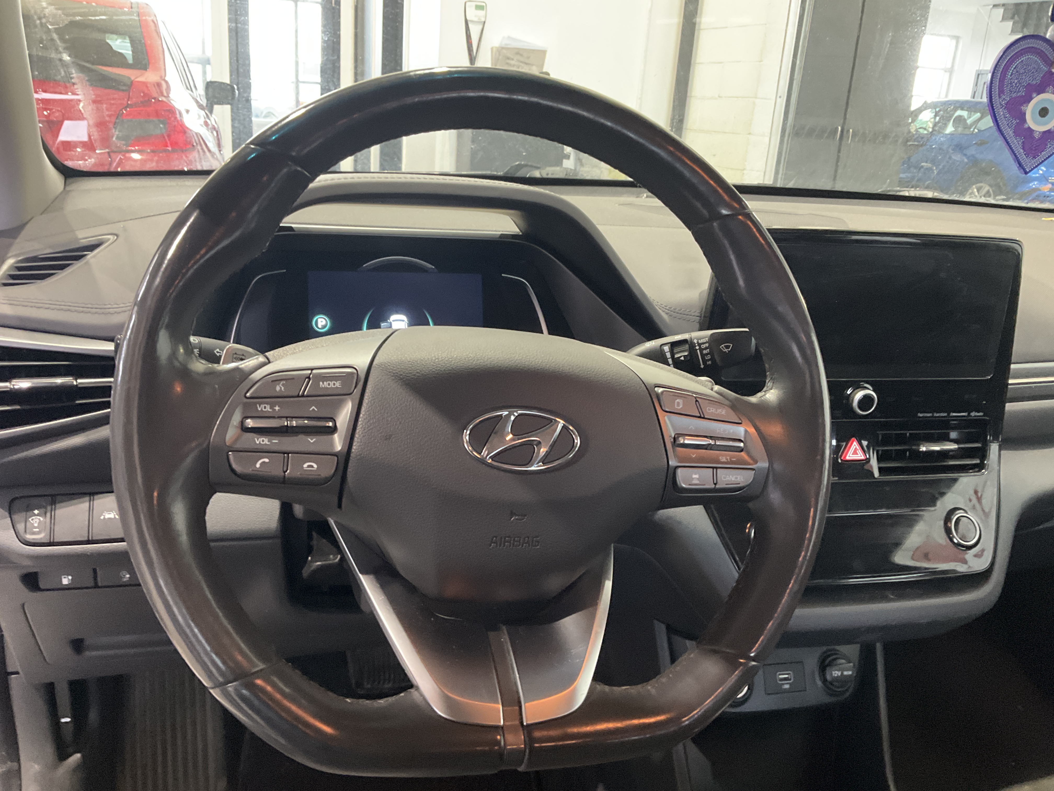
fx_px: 883
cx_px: 527
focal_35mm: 29
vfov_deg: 48.2
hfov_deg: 61.7
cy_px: 396
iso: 250
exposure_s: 1/30
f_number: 1.8
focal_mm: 3
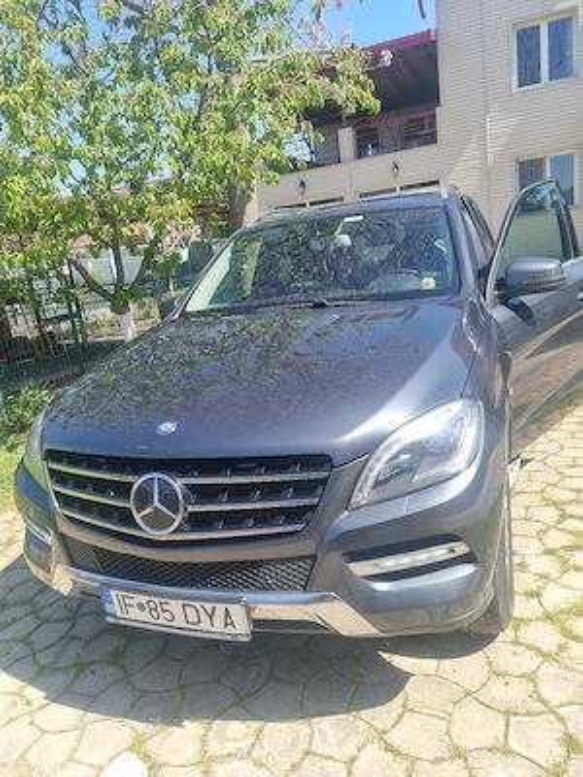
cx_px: 292
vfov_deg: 67.3
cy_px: 388
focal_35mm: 26
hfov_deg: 53.1
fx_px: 584
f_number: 1.8
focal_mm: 5.4
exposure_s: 1/1429
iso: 50
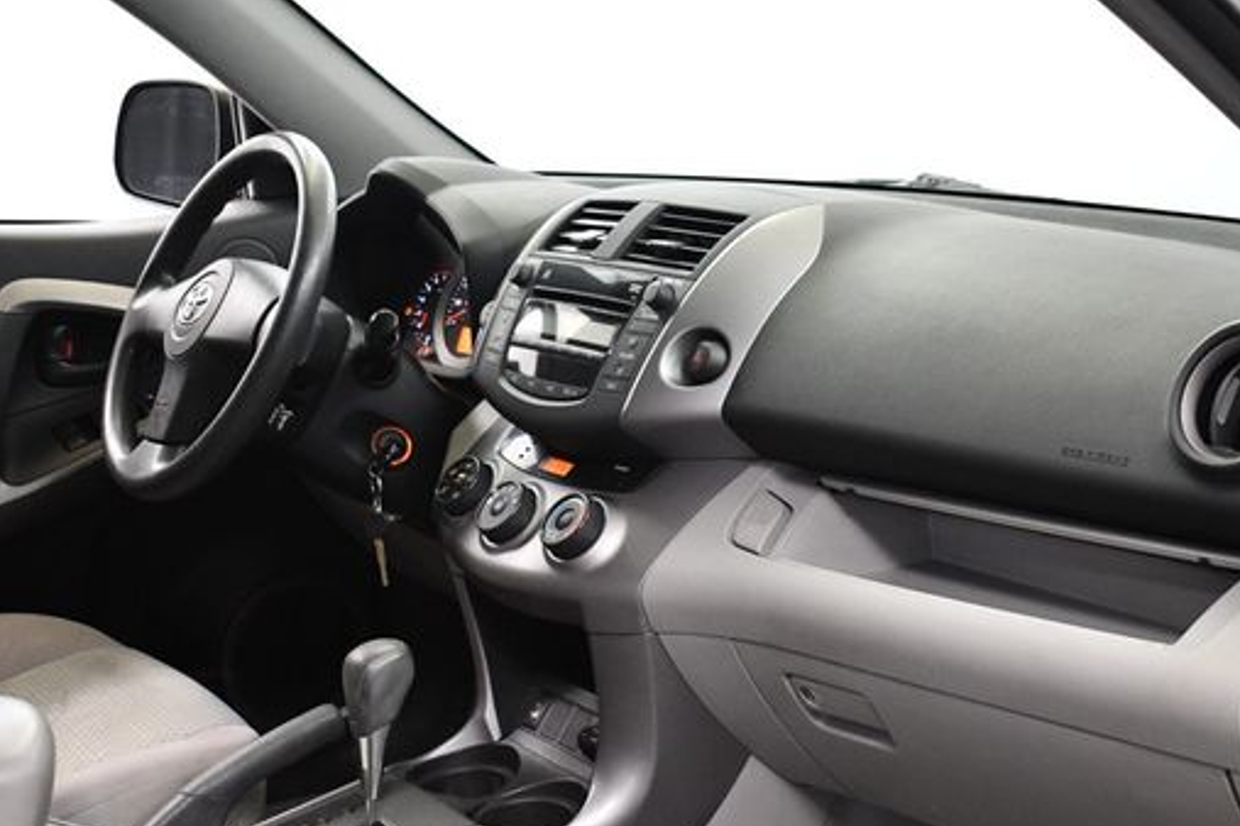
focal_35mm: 53
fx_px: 1825
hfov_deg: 37.5
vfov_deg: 25.5
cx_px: 697
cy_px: 481
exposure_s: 1/80
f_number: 4.2
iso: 3200
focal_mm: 28
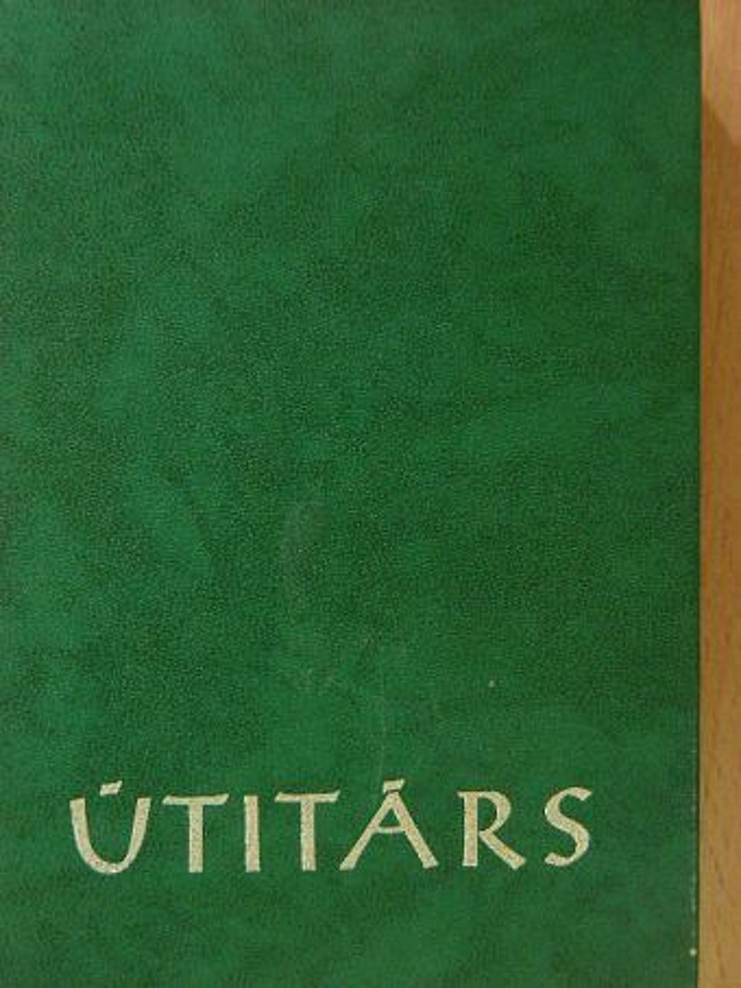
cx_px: 370
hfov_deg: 13.1
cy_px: 494
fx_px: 3224
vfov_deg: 17.4
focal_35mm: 113
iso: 200
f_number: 3.5
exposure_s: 1/16
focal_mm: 18.9
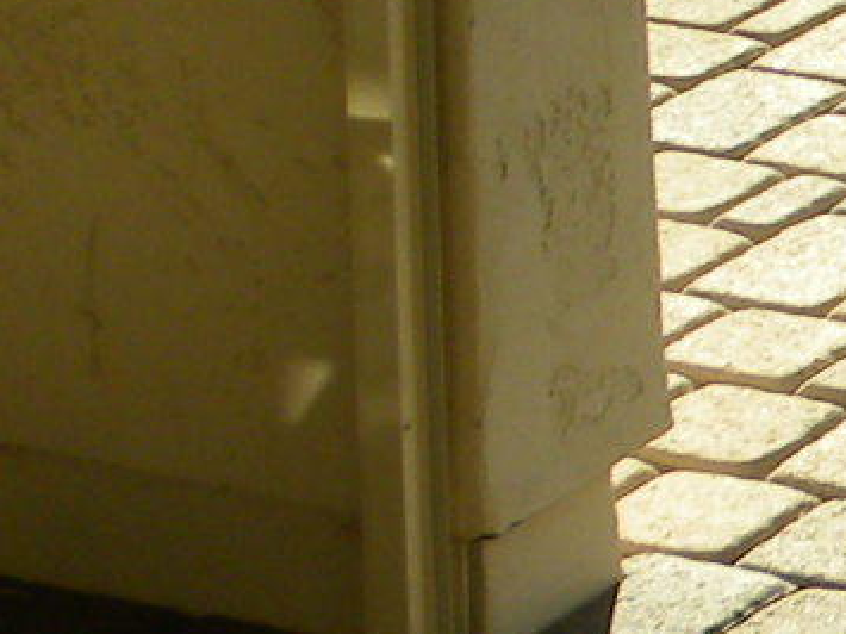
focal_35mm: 190
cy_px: -1285
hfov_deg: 8.8
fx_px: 4642
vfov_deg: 7.0
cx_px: 2400
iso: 64
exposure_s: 1/154
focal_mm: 4.6
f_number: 5
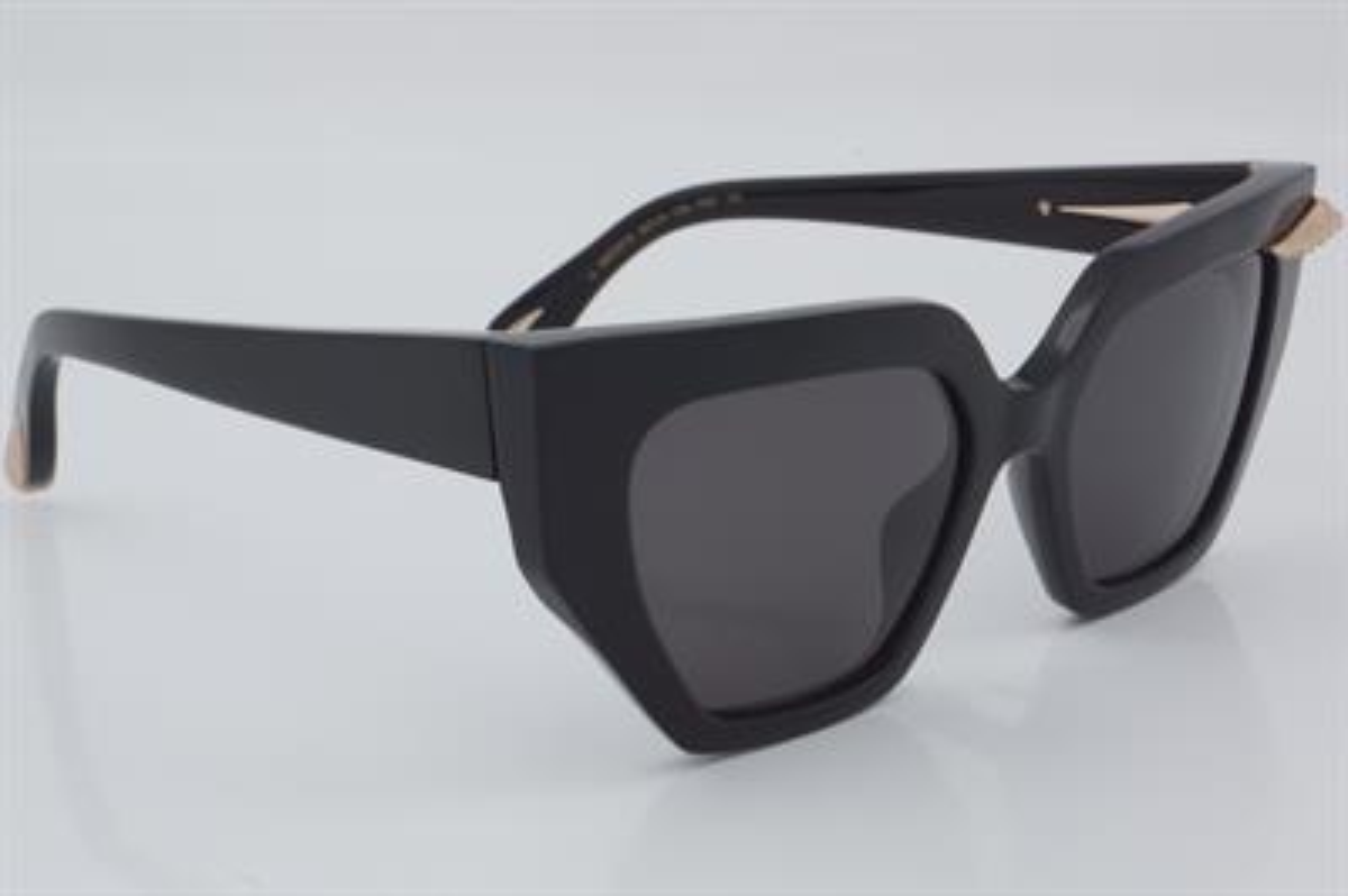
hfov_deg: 27.0
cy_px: 448
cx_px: 674
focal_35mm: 75
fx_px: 2806
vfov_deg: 18.2
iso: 100
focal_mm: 50
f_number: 32
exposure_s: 1/4
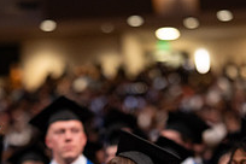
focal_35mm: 242
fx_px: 1654
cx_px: 123
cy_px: 229
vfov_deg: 5.6
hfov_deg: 8.5
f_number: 1.8
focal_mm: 85
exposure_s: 1/200
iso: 1250
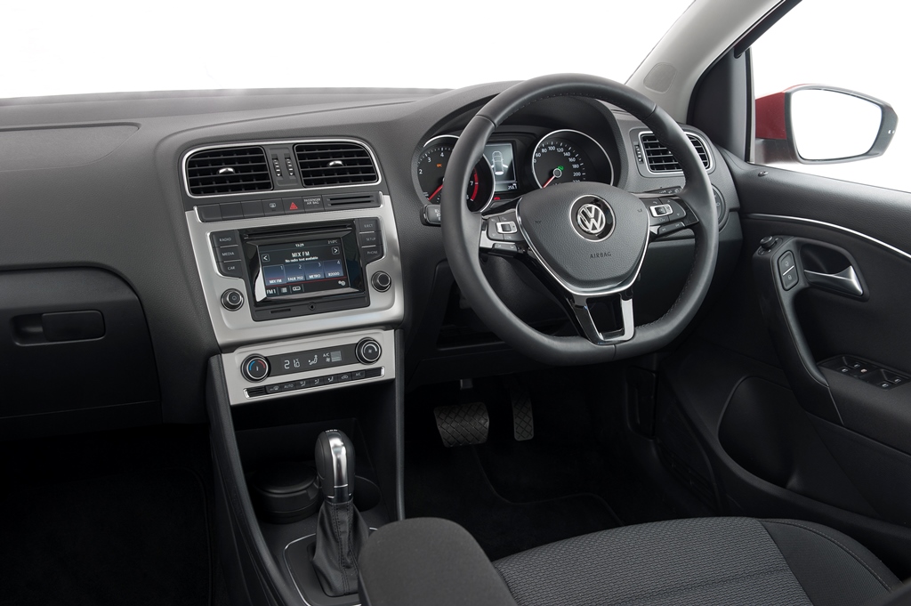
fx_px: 885
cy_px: 303
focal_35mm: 35
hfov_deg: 54.5
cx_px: 456
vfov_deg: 37.8
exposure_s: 1/15
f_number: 8
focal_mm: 35
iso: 100
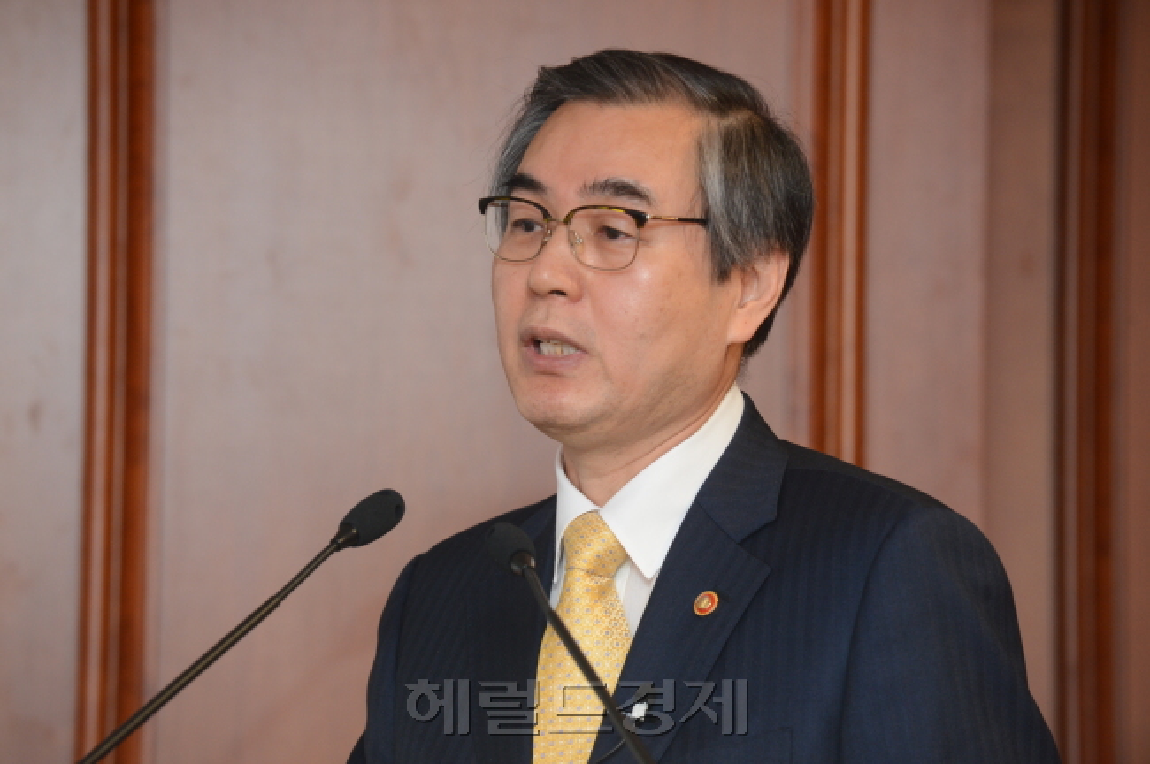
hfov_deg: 10.3
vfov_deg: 6.9
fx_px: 6382
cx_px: 575
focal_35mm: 200
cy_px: 382
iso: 1600
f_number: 5.6
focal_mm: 200
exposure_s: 1/60
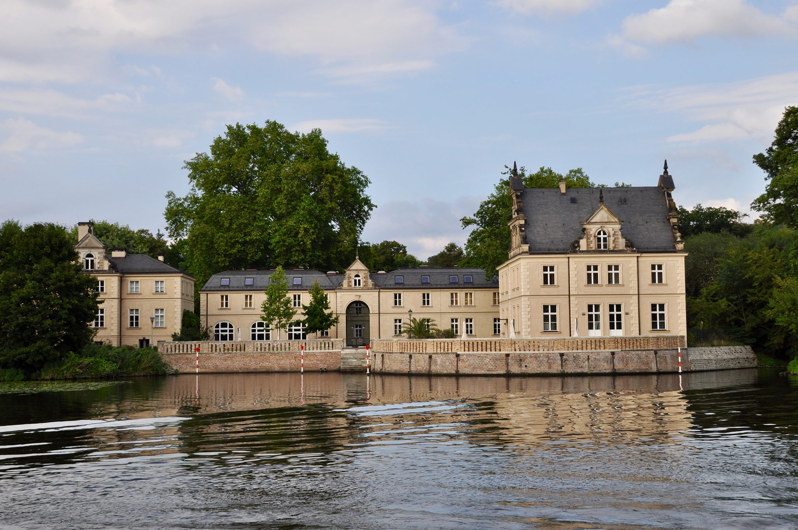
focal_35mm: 48
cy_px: 265
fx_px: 1063
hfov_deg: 41.2
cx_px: 399
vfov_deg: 28.0
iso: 200
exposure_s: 1/320
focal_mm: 32
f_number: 9
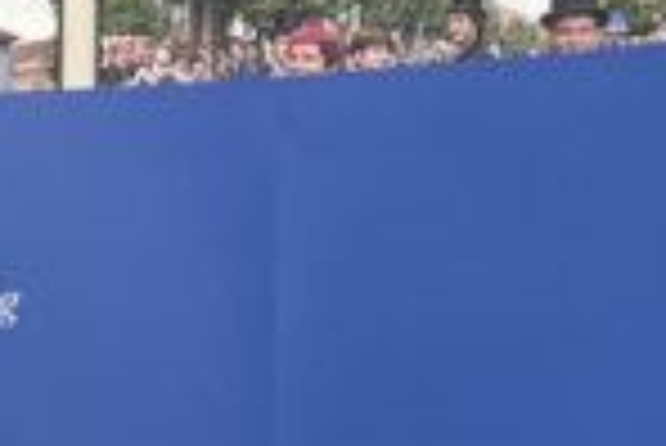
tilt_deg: -4.0
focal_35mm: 191
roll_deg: +0.3
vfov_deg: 7.0
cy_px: 836
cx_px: -369
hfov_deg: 10.4
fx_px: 3537
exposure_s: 1/50
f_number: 1.6
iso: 100
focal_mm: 5.96
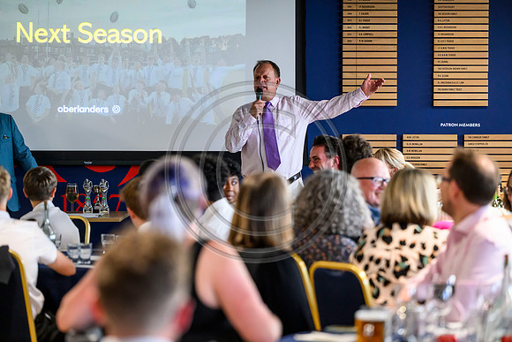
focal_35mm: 135
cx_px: 256
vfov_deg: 10.2
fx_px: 1920
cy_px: 171
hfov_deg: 15.2
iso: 5000
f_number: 3.2
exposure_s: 1/160
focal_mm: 135
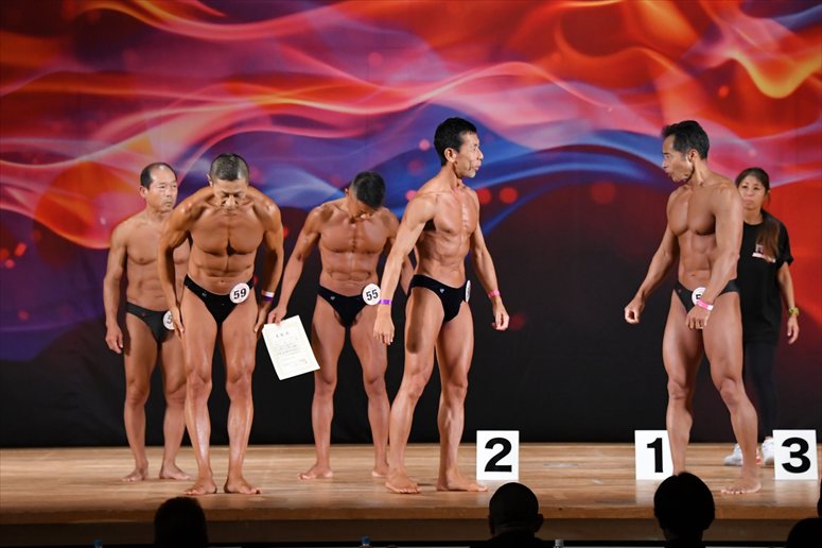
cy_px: 274
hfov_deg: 11.8
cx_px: 411
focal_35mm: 174
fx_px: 3971
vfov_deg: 7.9
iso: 3200
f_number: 5.6
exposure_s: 1/400
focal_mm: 116
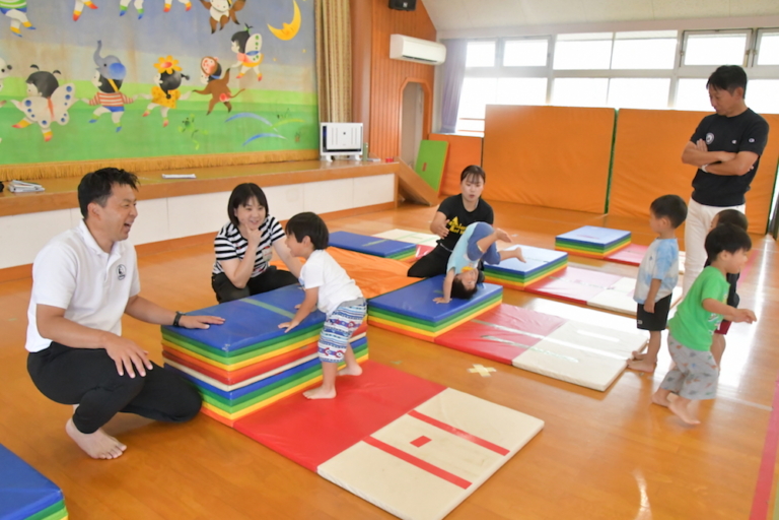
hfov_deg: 67.4
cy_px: 260
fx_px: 584
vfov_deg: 47.9
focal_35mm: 27
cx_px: 390
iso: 8000
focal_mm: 18
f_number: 8
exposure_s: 1/250
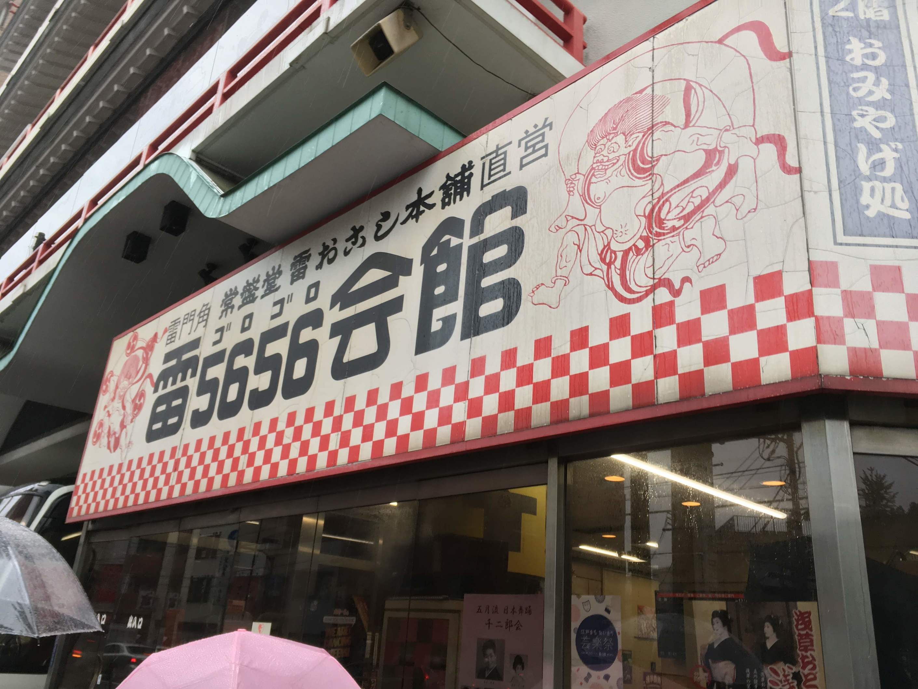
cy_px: 344
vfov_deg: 48.2
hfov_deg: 61.7
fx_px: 769
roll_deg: -6.3
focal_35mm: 29
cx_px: 459
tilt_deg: +18.9
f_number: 2.2
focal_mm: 4.15
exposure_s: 1/120
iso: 32
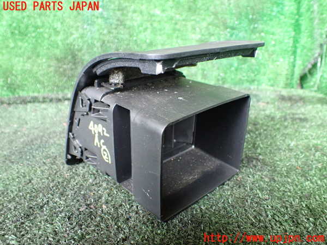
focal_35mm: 30
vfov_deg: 46.8
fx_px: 283
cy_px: 122
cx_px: 164
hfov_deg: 60.0
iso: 800
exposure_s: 1/50
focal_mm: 5.4
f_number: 2.3
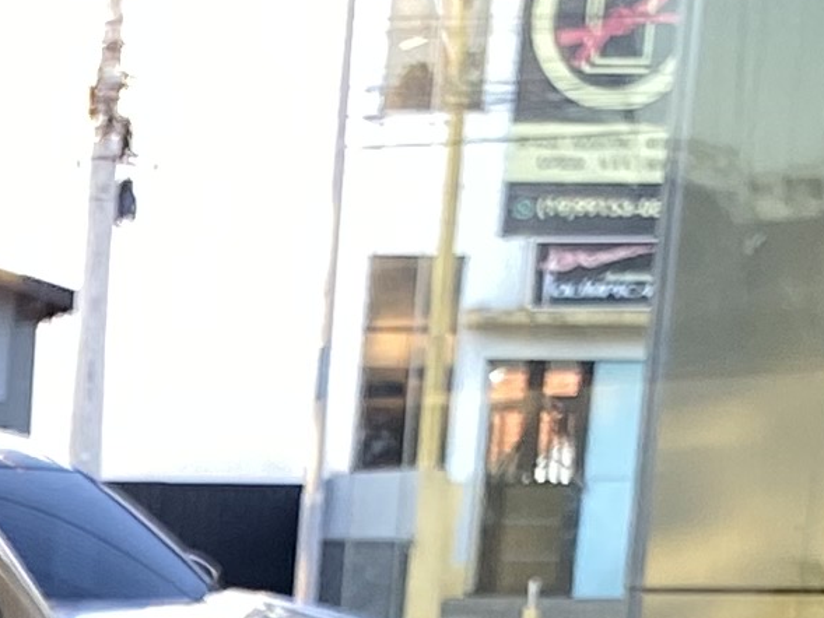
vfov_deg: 7.4
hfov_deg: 10.1
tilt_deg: -16.8
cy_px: 1847
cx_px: -947
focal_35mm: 178
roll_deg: +0.0
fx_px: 4238
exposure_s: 1/122
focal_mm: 4.25
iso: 80
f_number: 1.8
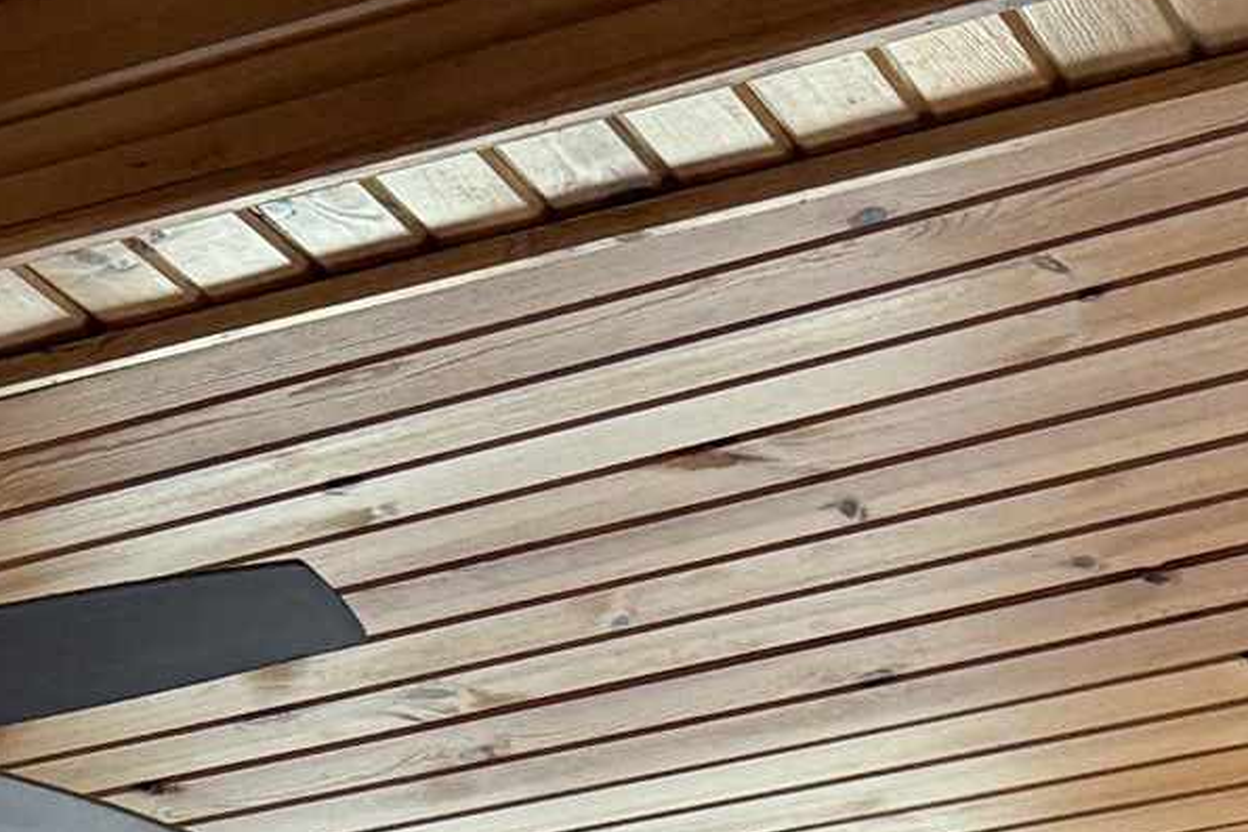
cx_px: -784
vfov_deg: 9.2
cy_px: 2219
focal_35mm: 129
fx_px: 4472
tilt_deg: -2.3
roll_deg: +0.9
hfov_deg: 14.5
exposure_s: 1/60
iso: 200
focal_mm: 6.76
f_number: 1.78
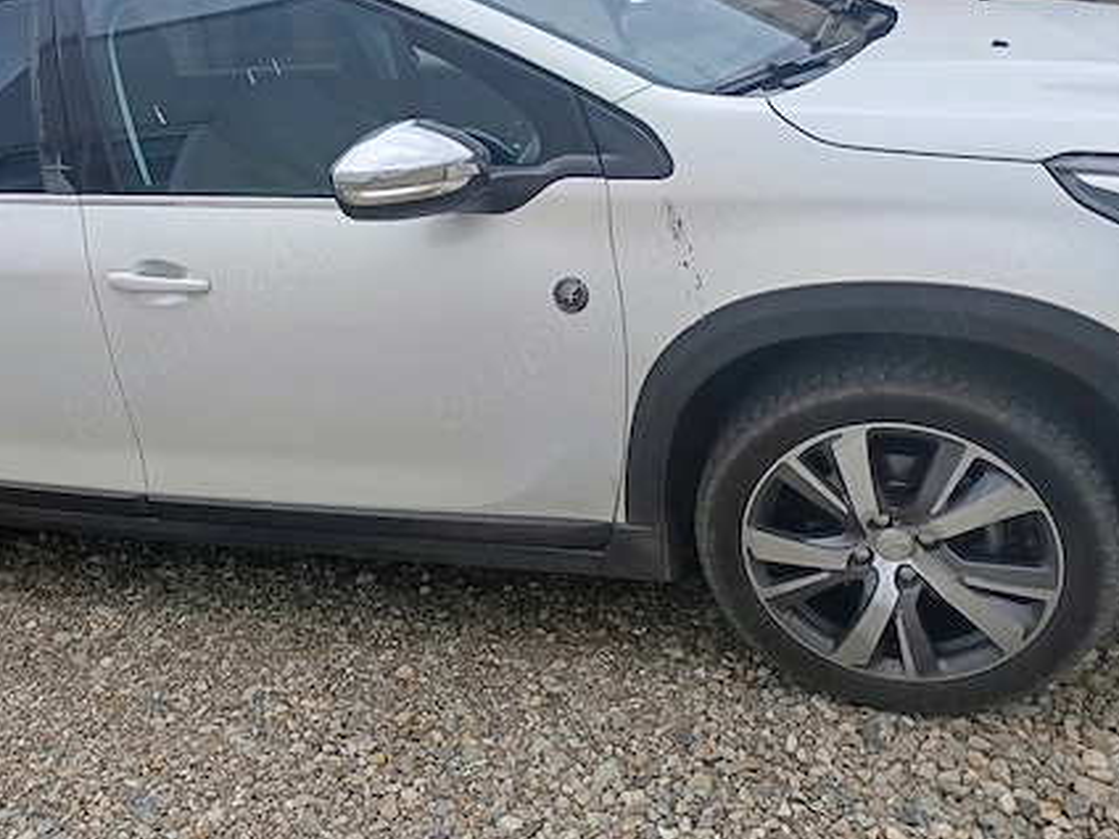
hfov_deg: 53.3
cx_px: 409
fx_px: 1099
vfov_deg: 41.6
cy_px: 335
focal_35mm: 34
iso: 52
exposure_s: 1/100
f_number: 1.7
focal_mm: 5.31
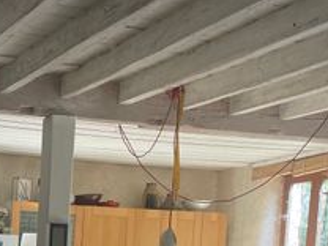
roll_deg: -1.7
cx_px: -28
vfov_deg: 17.9
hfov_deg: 24.3
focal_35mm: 75
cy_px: 348
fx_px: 711
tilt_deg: -5.2
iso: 100
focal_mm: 4.2
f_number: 1.6
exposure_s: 1/121
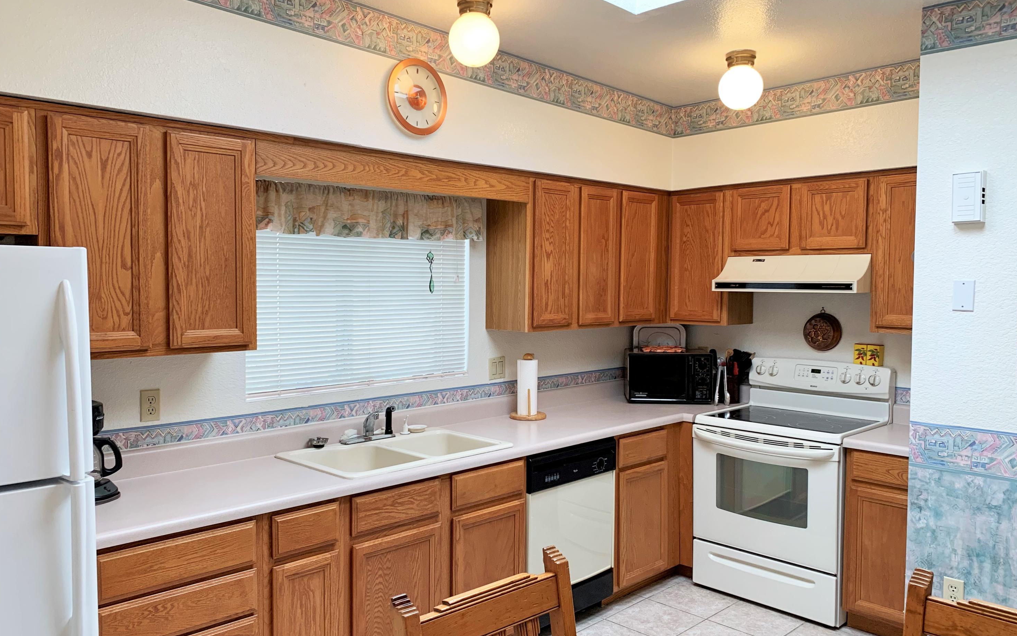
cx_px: 507
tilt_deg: -2.1
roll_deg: -0.5
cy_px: 330
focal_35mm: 28
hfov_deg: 66.5
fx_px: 776
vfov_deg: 44.5
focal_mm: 4.25
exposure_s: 1/120
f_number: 1.8
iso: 80
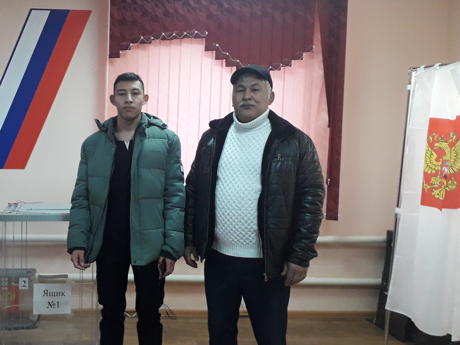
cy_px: 181
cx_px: 113
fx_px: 585
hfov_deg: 41.6
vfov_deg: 32.9
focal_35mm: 44
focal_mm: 3.6
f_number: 1.9
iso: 250
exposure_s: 1/50
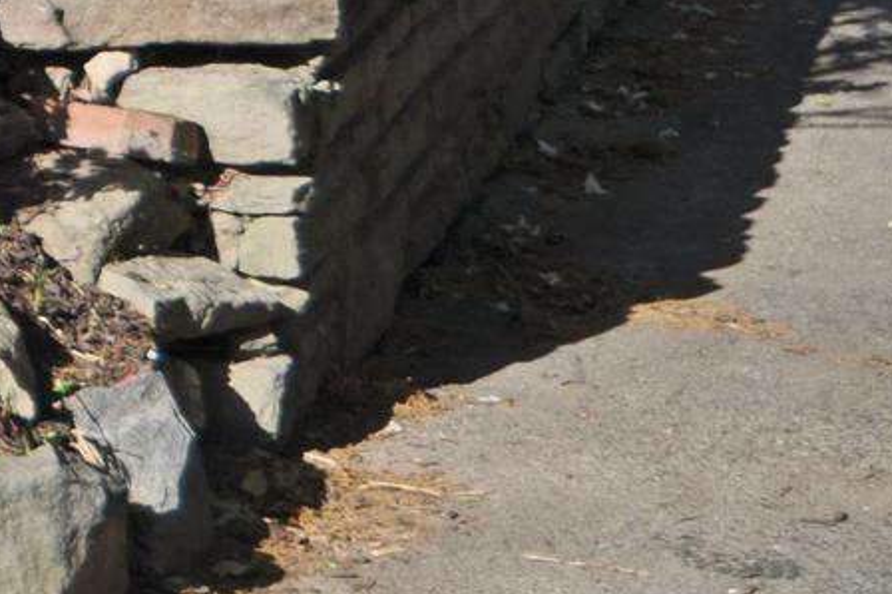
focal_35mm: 137
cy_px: -532
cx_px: -816
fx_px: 3392
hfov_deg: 13.2
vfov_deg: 9.4
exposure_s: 1/800
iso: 200
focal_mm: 20
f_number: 4.2
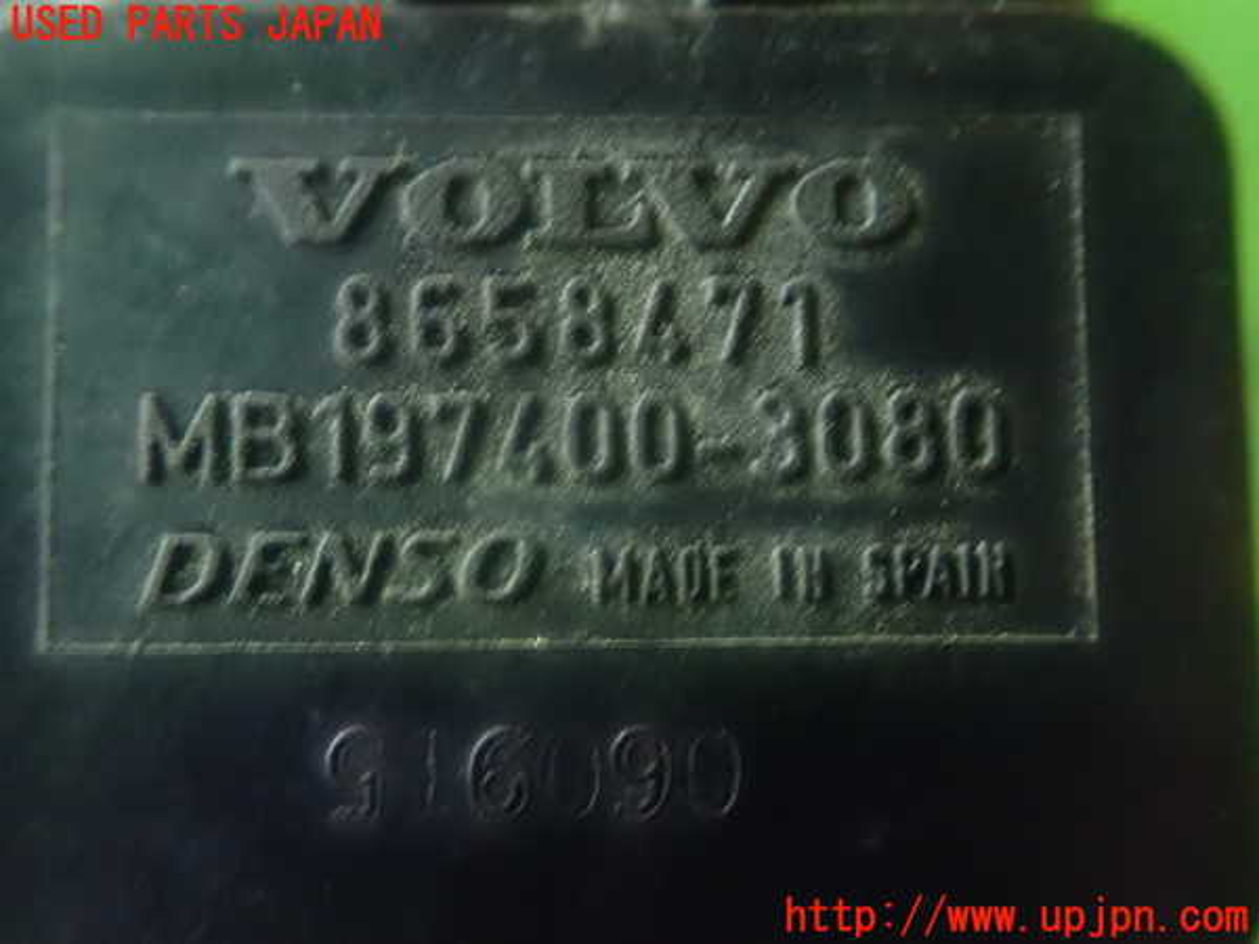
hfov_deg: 60.0
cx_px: 630
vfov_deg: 46.8
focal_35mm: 30
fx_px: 1091
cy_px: 472
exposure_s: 1/8
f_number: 2.3
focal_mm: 5.5
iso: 1600
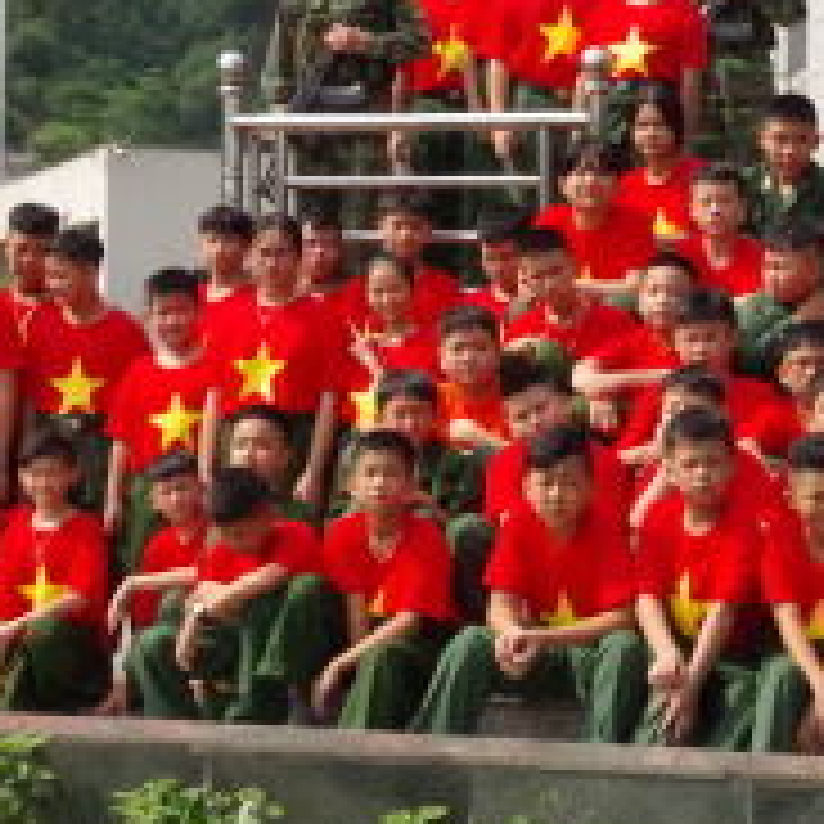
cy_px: 234
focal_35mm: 107
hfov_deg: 16.1
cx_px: 734
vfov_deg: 16.2
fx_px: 2882
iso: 6400
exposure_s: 1/4000
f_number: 13
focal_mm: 28
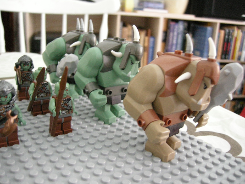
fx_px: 255
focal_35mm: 36
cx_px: 122
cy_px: 92
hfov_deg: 51.4
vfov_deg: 39.7
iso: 400
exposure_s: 1/11.2
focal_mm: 7.5
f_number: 2.7
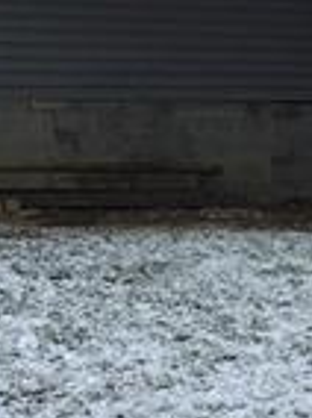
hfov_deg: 11.1
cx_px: 344
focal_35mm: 131
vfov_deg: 15.1
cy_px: 191
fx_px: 1579
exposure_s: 1/806
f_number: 2.4
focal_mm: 3.3
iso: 25
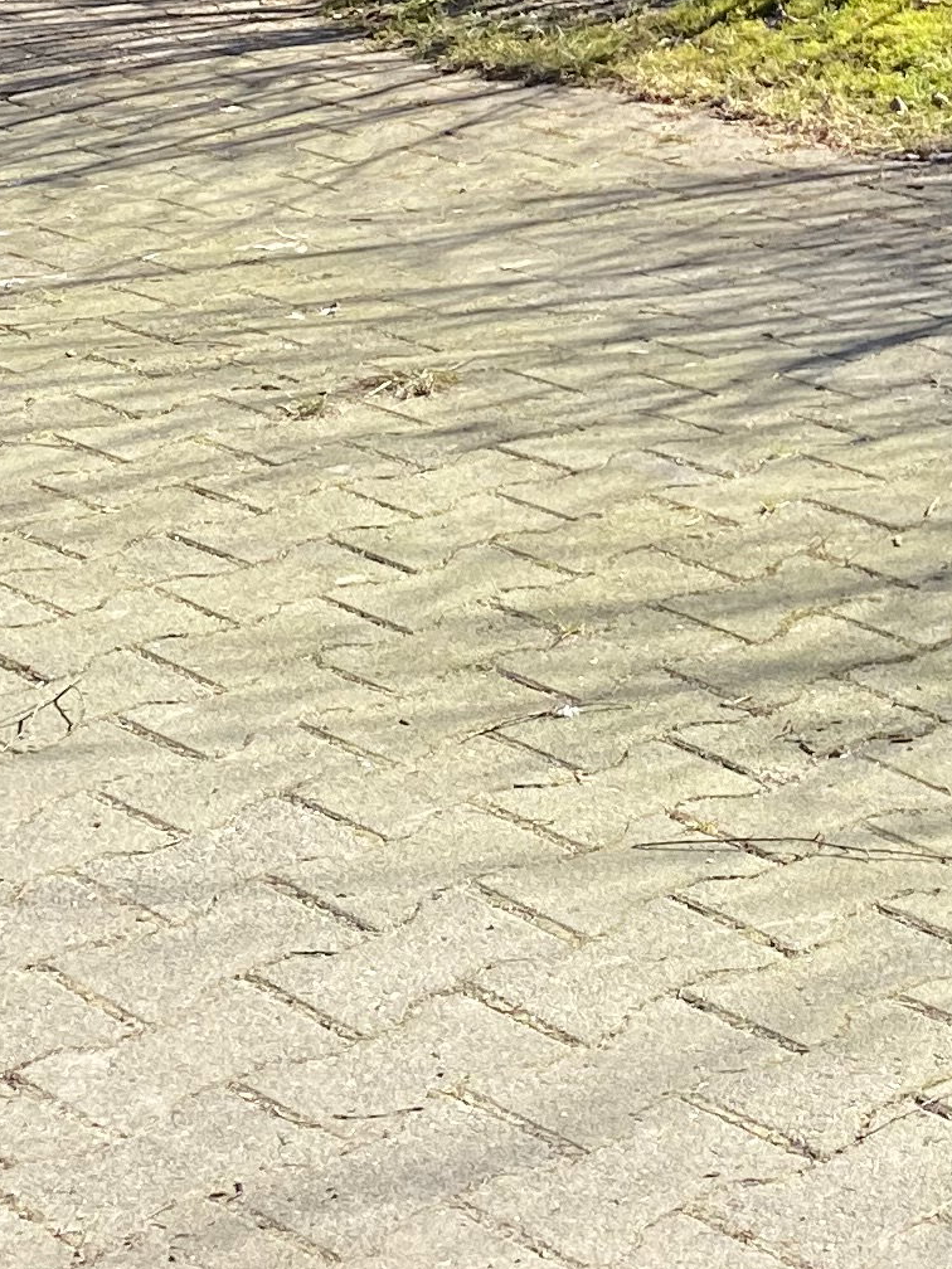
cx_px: 1535
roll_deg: -1.0
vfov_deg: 18.0
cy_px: -256
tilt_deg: -5.0
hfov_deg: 13.2
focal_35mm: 104
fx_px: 3814
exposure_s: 1/799
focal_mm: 4.25
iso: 32
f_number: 1.8
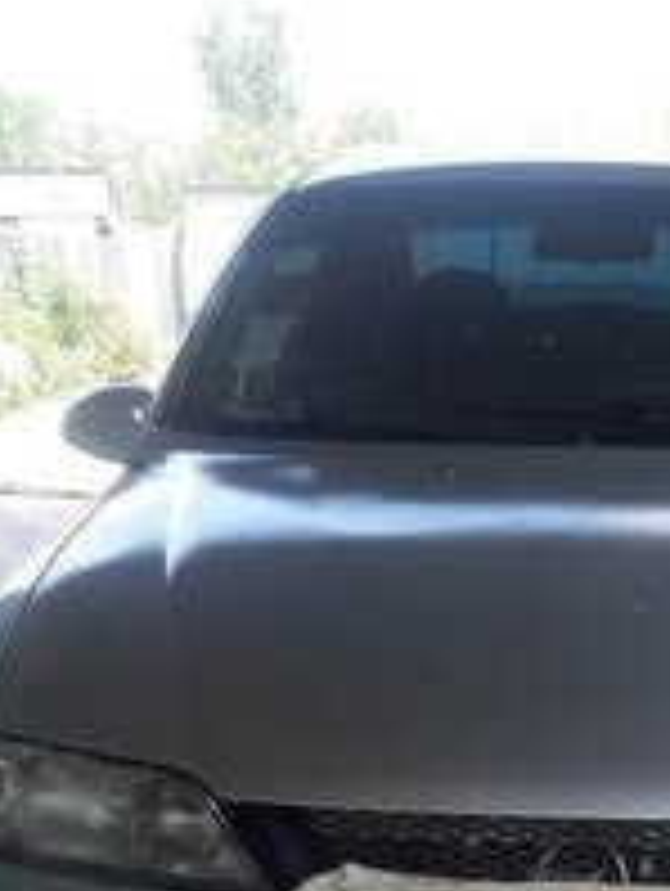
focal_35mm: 70
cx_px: 607
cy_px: 972
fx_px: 1803
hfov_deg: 20.6
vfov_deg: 25.7
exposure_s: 1/279
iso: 40
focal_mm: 3.7
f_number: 1.9
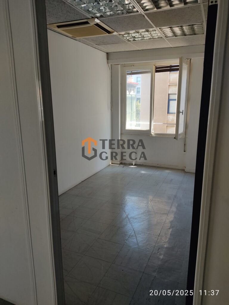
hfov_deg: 53.1
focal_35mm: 26
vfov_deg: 67.3
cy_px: 152
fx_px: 229
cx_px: 114
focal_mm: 4.74
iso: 110
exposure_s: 1/120
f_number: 1.79
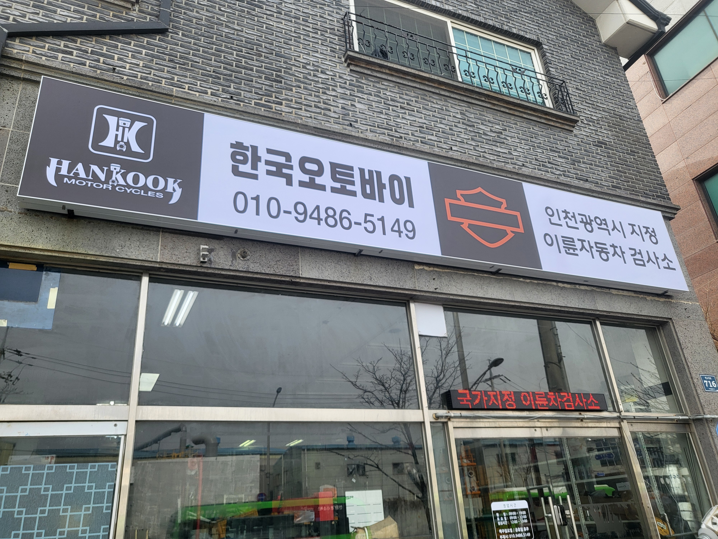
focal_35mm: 26
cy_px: 270
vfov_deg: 53.1
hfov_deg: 67.3
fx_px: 539
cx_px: 359
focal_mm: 4.25
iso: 50
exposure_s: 1/1132
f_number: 1.8
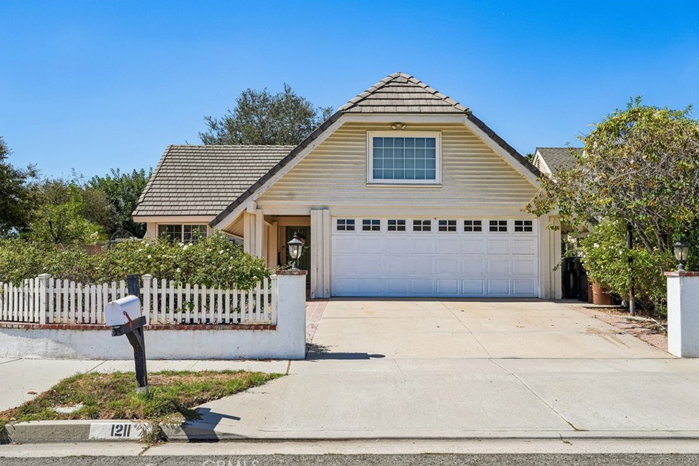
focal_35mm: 33
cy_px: 237
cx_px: 346
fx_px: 641
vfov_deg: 40.0
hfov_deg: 57.2
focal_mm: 32
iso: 100
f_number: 8
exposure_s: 1/500
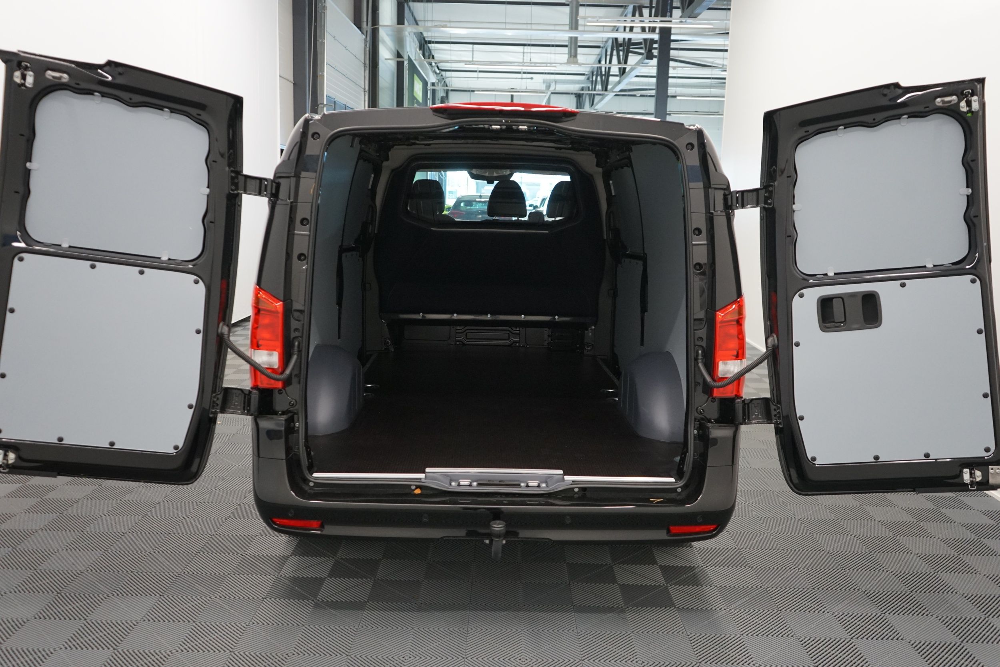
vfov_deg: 43.6
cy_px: 334
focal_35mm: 30
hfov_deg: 61.9
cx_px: 500
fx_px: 833
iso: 1600
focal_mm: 30
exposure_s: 1/160
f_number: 4
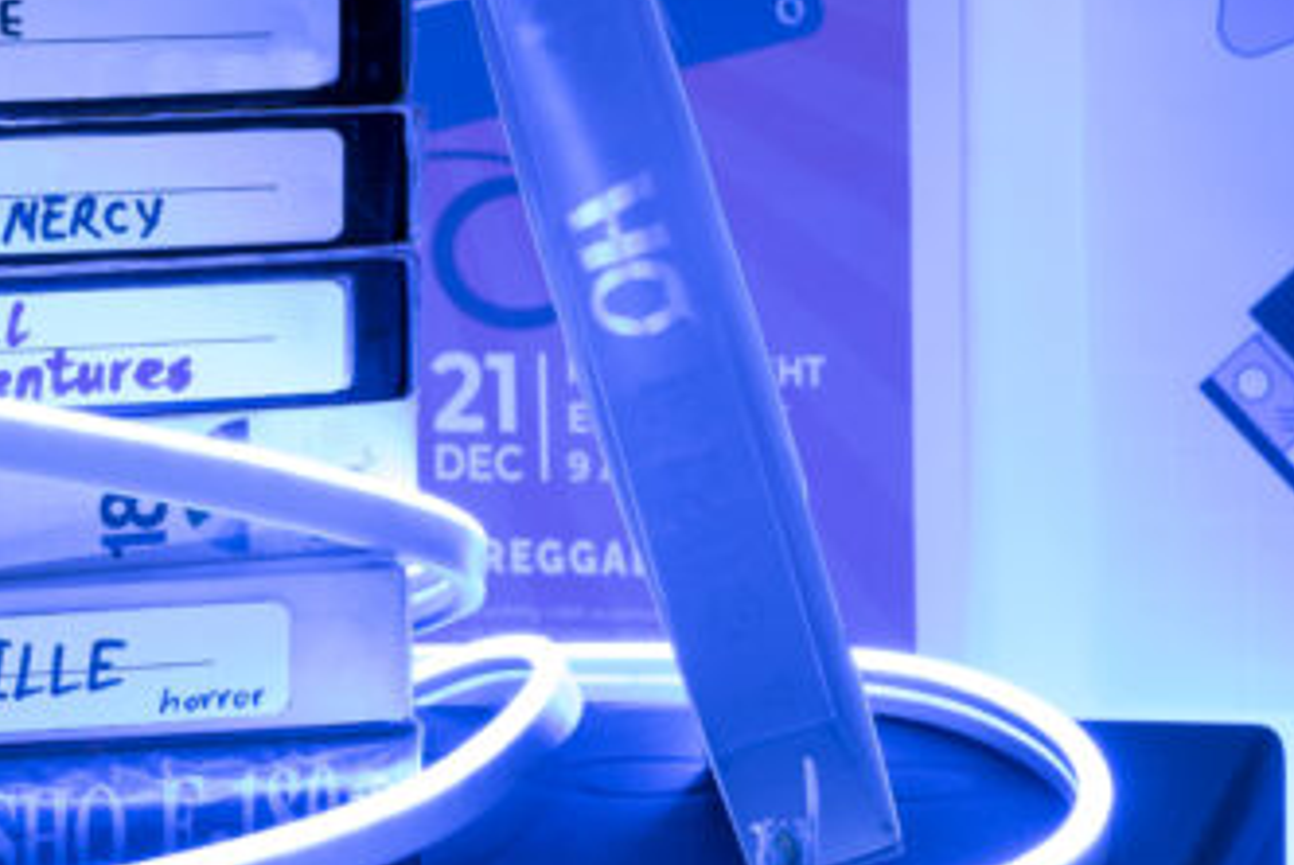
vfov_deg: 8.9
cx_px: 265
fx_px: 5540
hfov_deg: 13.3
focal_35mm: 154
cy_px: 489
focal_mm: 50
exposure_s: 1
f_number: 5.6
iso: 160
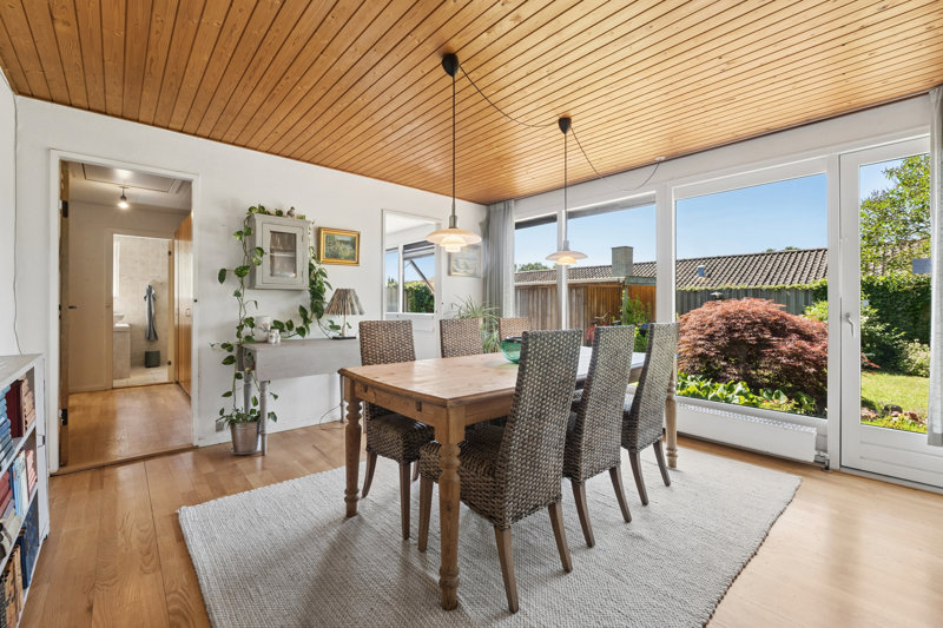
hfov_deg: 100.4
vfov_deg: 77.3
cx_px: 472
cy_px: 314
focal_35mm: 15
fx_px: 393
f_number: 8
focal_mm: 10
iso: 500
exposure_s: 1/125
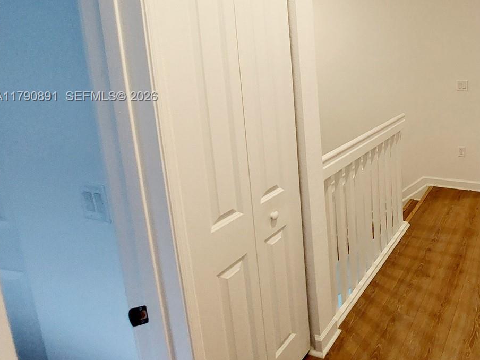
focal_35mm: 23
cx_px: 417
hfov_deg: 63.8
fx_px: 319
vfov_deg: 56.4
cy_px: 97
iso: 200
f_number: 2.2
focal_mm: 1.74
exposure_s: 1/60.2
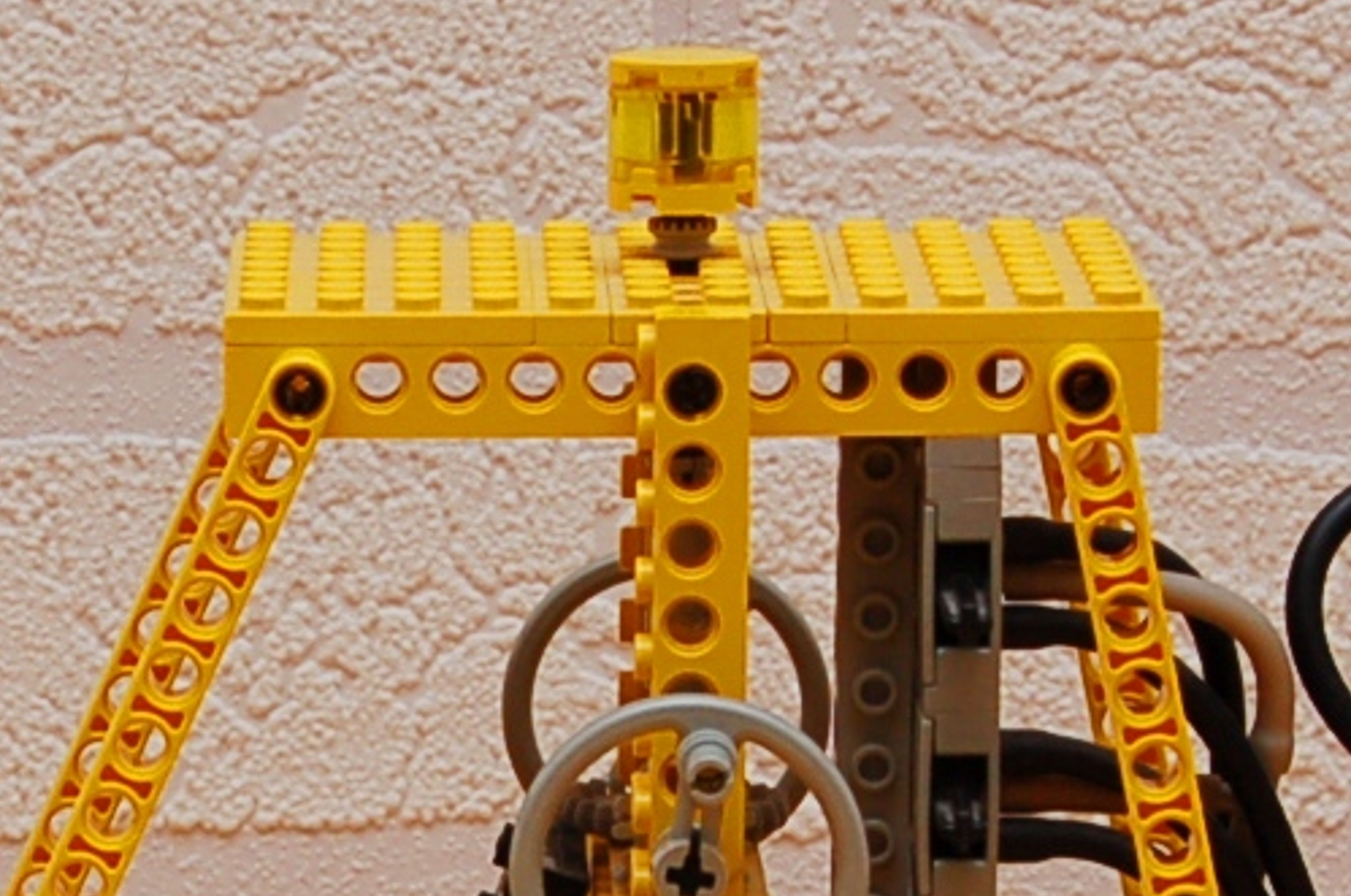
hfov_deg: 7.2
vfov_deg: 4.8
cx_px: 171
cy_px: 1088
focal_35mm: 285
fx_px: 10678
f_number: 11
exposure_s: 1/60
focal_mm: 42
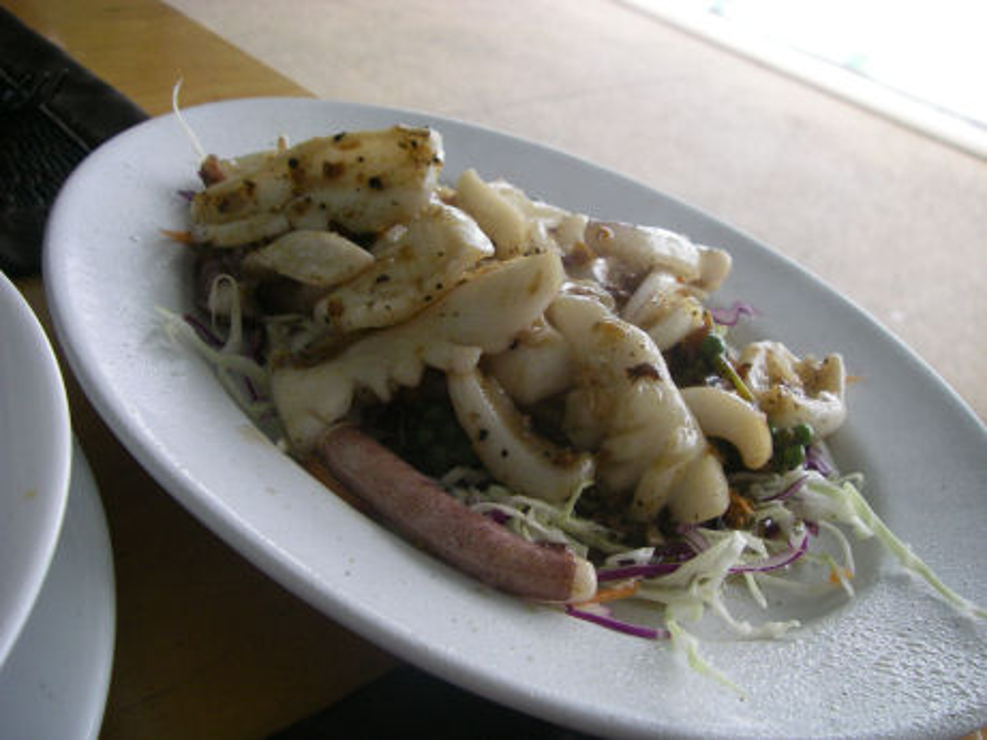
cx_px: 494
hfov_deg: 49.0
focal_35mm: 38
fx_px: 1084
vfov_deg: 37.7
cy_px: 370
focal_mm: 6.3
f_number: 3.3
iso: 160
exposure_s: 1/50
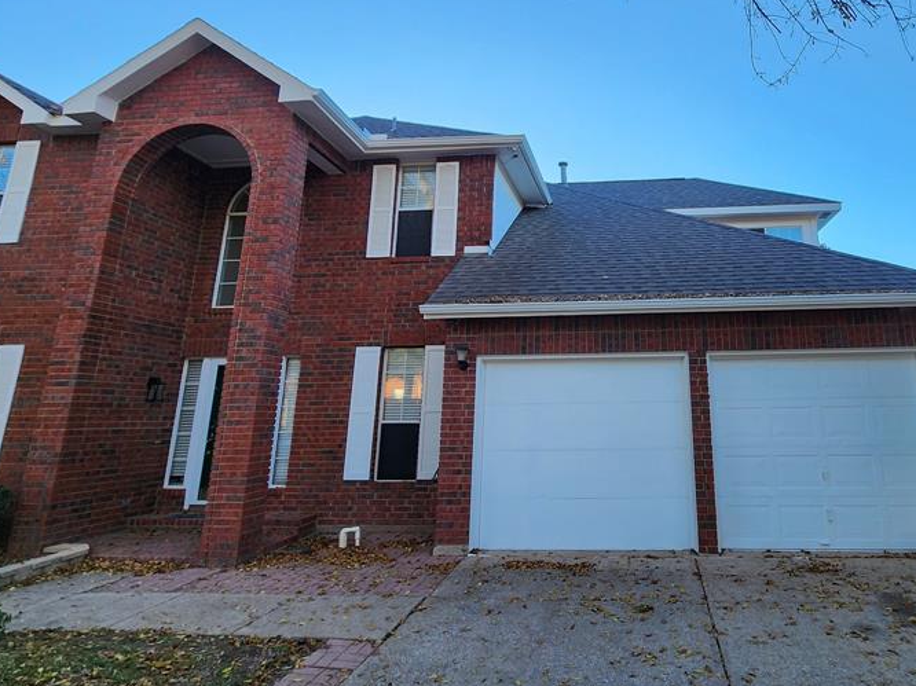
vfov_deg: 64.8
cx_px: 597
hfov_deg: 79.5
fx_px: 529
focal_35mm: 20
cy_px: 250
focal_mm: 2.2
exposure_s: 1/332
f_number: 2.2
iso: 50
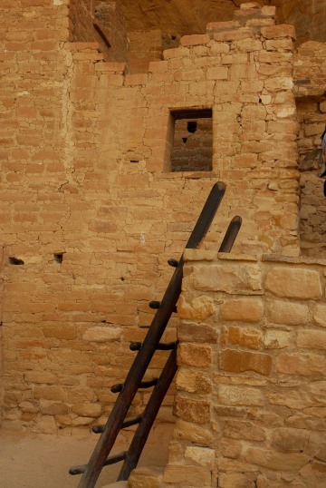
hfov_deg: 26.5
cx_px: 163
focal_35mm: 51
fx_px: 691
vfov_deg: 38.8
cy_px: 244
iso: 250
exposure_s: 1/180
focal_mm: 34
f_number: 7.1
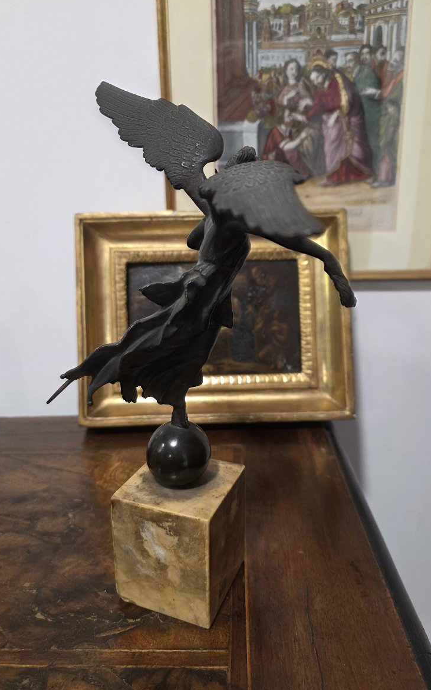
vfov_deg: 72.5
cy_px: 338
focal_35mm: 25
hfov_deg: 49.2
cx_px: 228
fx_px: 470
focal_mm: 6.3
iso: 320
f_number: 1.7
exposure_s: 1/100
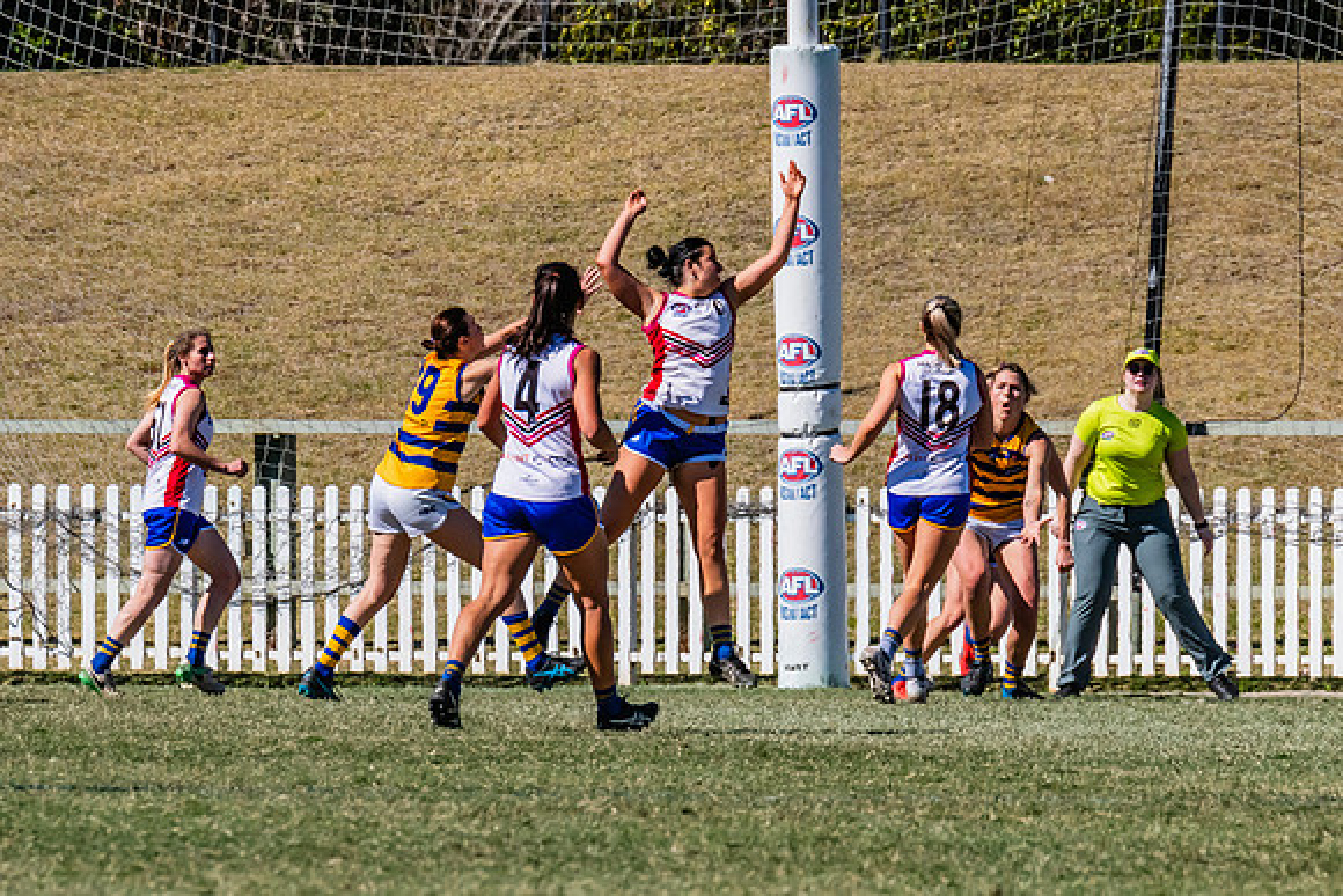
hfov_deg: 2.8
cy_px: 399
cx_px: 770
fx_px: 27491
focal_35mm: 737
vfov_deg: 1.9
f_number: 13
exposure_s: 1/1600
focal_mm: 420
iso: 800
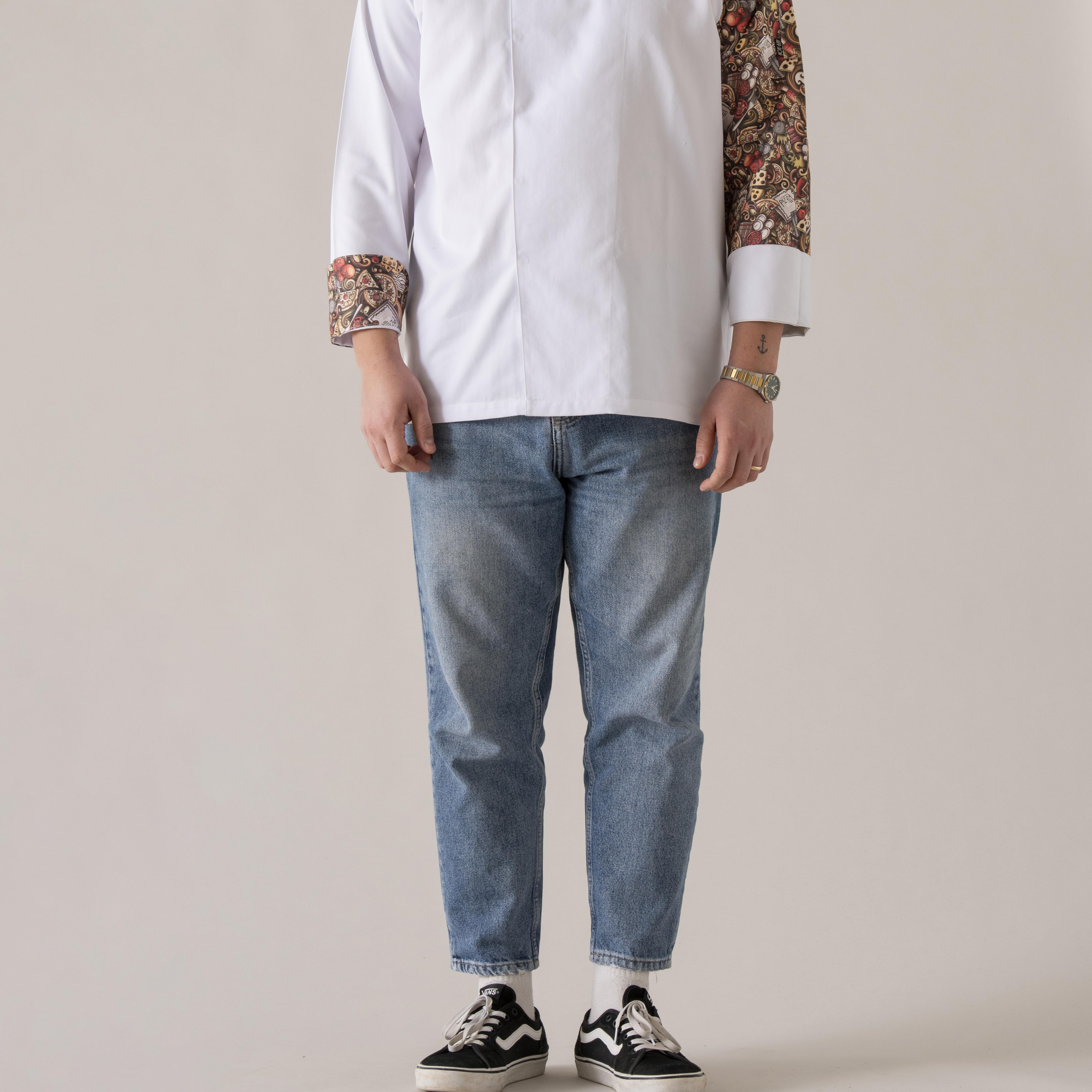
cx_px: 545
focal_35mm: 134
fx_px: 4783
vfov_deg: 13.0
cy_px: 352
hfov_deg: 13.0
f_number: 11
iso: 320
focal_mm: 105
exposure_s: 1/160
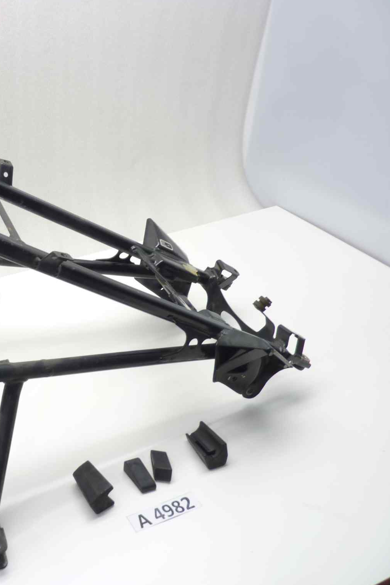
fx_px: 569
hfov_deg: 34.5
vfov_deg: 54.4
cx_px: 1
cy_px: 292
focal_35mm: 35
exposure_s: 1/10
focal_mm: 4.1
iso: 80
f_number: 3.3
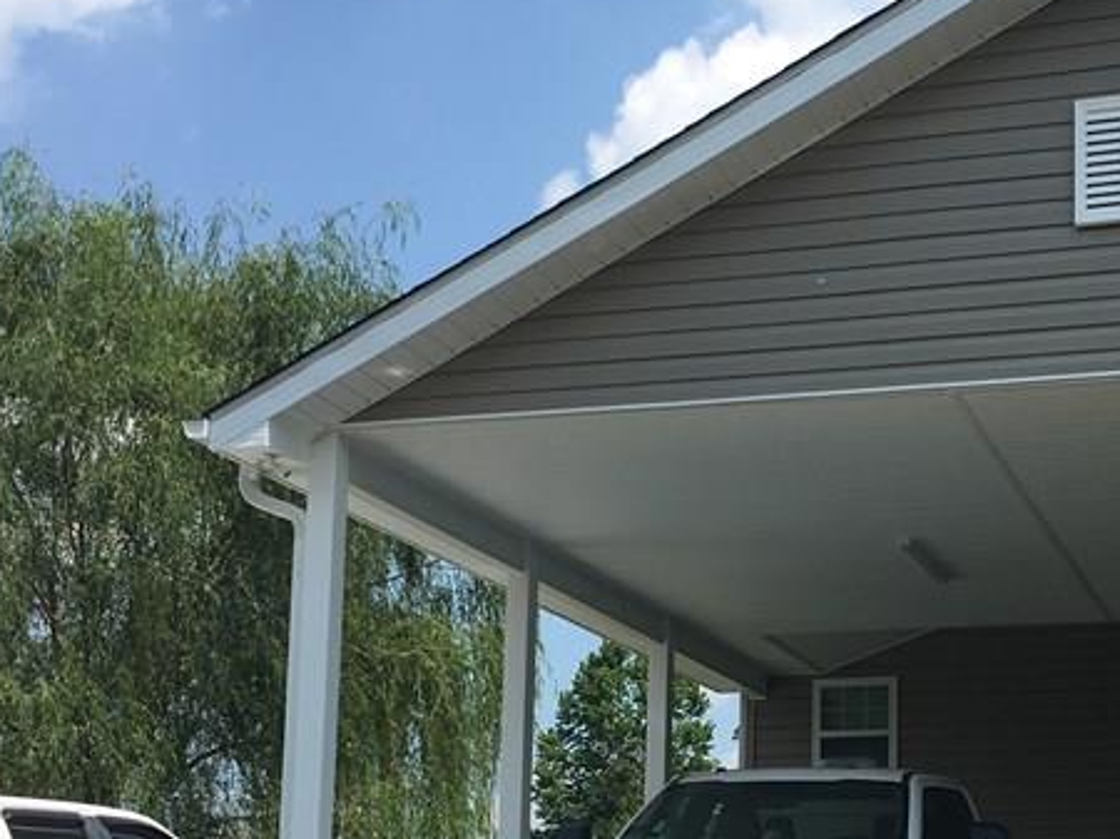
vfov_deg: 21.9
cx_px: 849
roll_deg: -0.8
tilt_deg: +10.3
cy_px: 680
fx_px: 2134
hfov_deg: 28.9
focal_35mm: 66
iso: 25
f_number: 2.2
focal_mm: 4.15
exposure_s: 1/1709
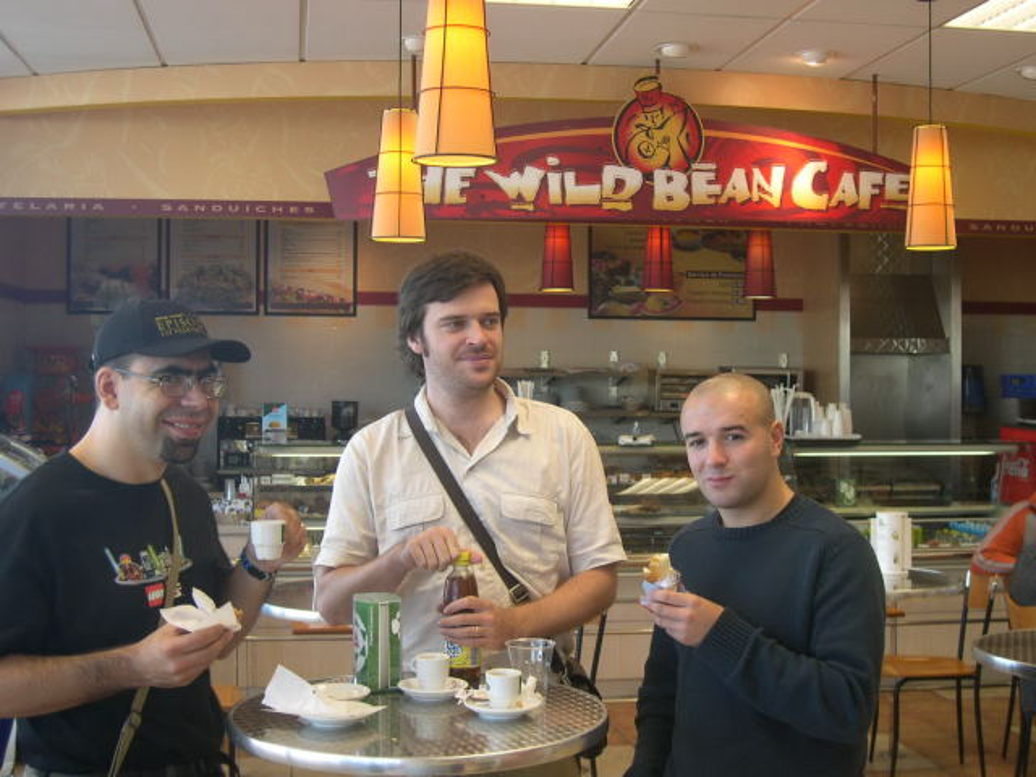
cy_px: 388
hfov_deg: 40.4
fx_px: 1407
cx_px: 518
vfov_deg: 30.9
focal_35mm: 47
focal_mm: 10.1
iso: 100
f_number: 3.1
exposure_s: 1/33.9
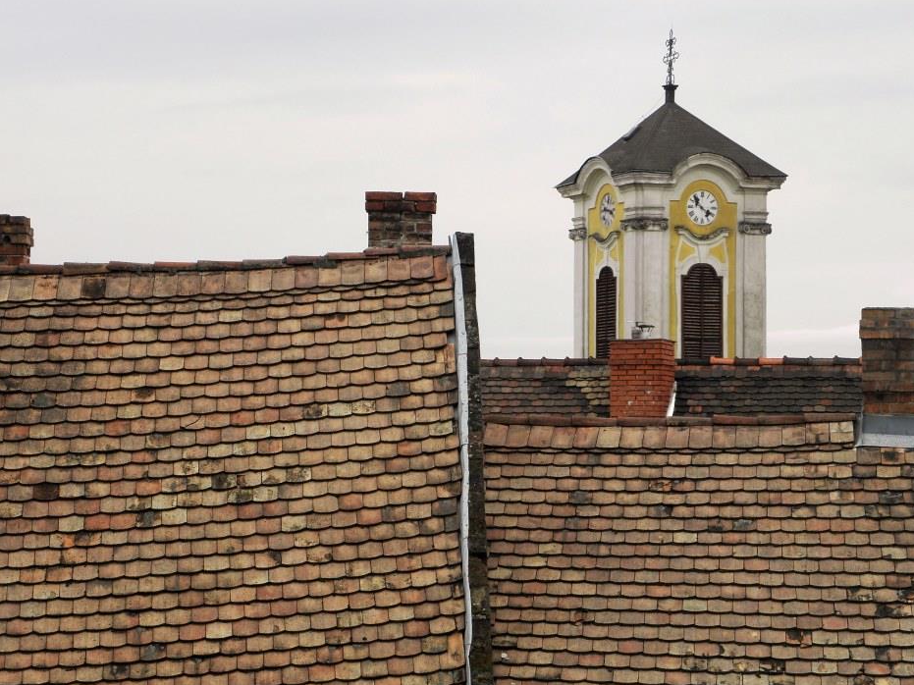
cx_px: 486
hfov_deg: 16.3
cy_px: 342
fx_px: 3194
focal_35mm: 121
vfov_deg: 12.2
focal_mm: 19.73
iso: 64
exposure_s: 1/160
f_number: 4.3
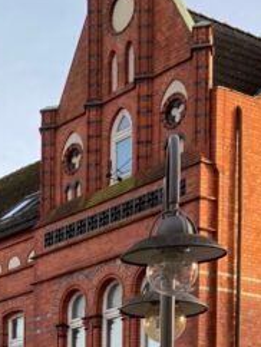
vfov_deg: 15.9
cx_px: -66
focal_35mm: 110
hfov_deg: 13.1
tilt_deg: +1.1
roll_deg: +0.2
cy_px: 565
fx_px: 1104
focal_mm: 4.25
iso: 32
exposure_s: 1/390
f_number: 1.8
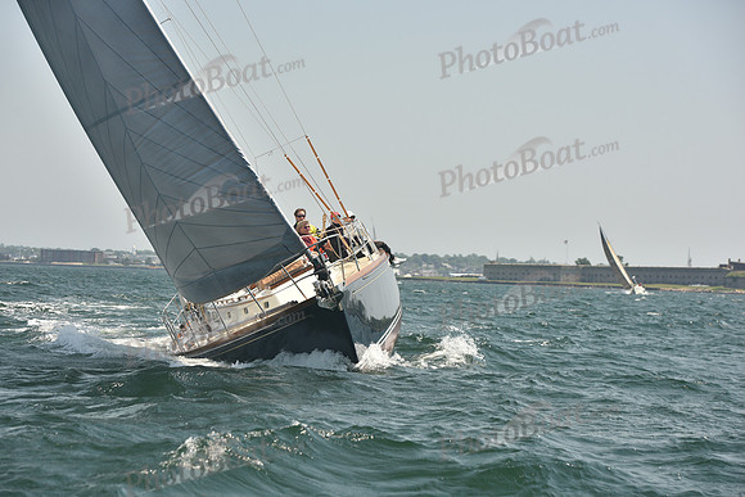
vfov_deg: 13.7
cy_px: 248
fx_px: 2070
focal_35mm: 100
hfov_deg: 20.4
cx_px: 372
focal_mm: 100
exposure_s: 1/640
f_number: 6.3
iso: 250
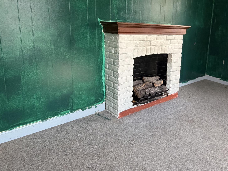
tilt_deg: -12.7
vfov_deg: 47.8
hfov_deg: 60.4
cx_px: 150
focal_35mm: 29
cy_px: 66
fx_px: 191
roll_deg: -2.9
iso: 320
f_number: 2.2
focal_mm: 2.22
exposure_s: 1/121
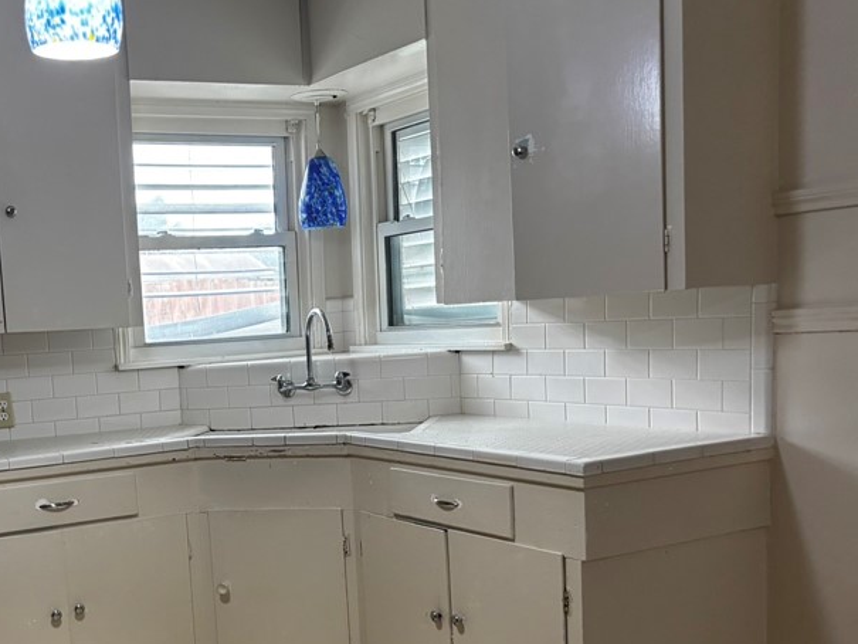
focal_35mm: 44
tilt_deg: -6.5
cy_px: 448
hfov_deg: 41.9
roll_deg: +3.2
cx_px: 234
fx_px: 1091
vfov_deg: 32.5
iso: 200
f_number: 1.6
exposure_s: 1/60
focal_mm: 5.96
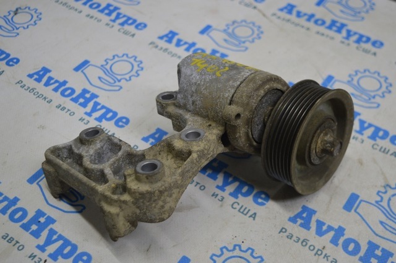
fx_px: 511
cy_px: 132
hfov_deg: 42.4
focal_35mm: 46
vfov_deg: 28.9
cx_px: 198
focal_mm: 31
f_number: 4.2
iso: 400
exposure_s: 1/50
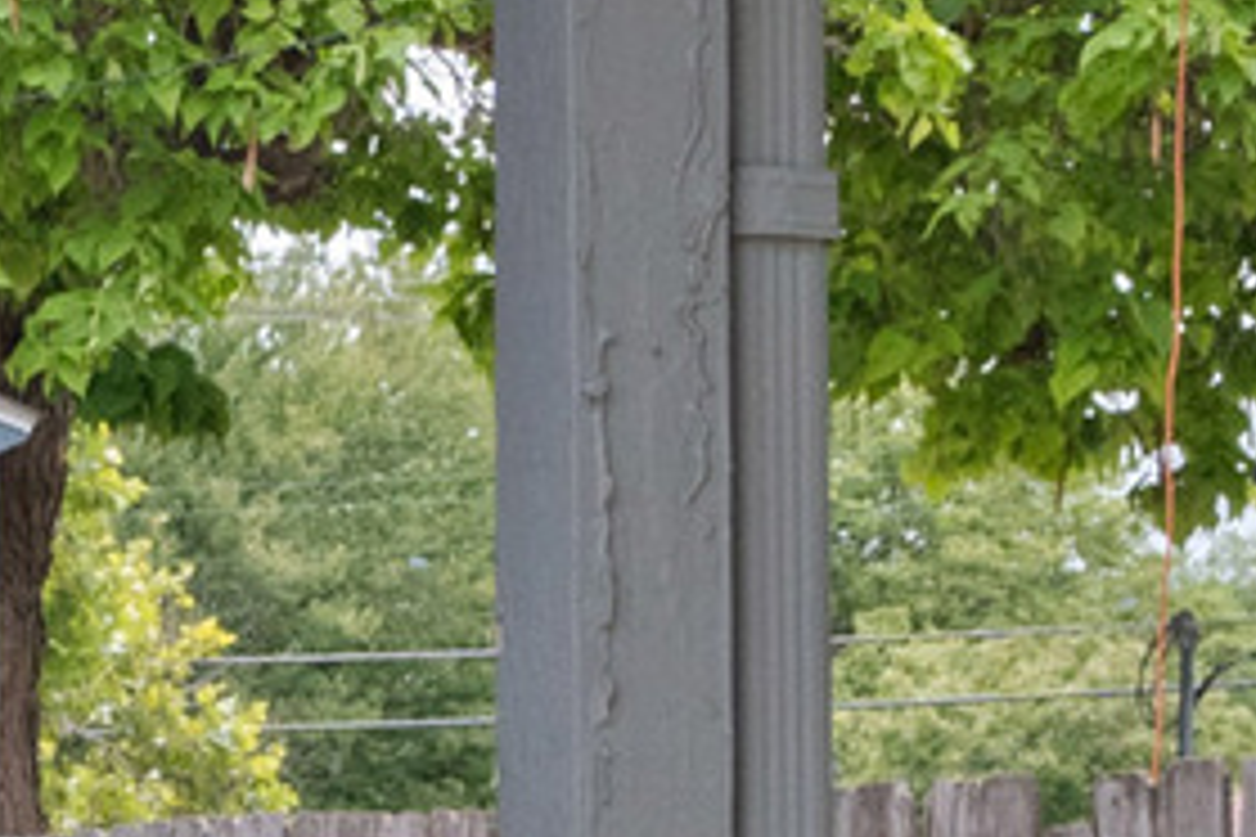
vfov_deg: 7.1
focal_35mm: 191
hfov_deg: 8.7
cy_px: 1109
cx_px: -2670
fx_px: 6663
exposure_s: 1/200
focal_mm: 26
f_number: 8
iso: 800
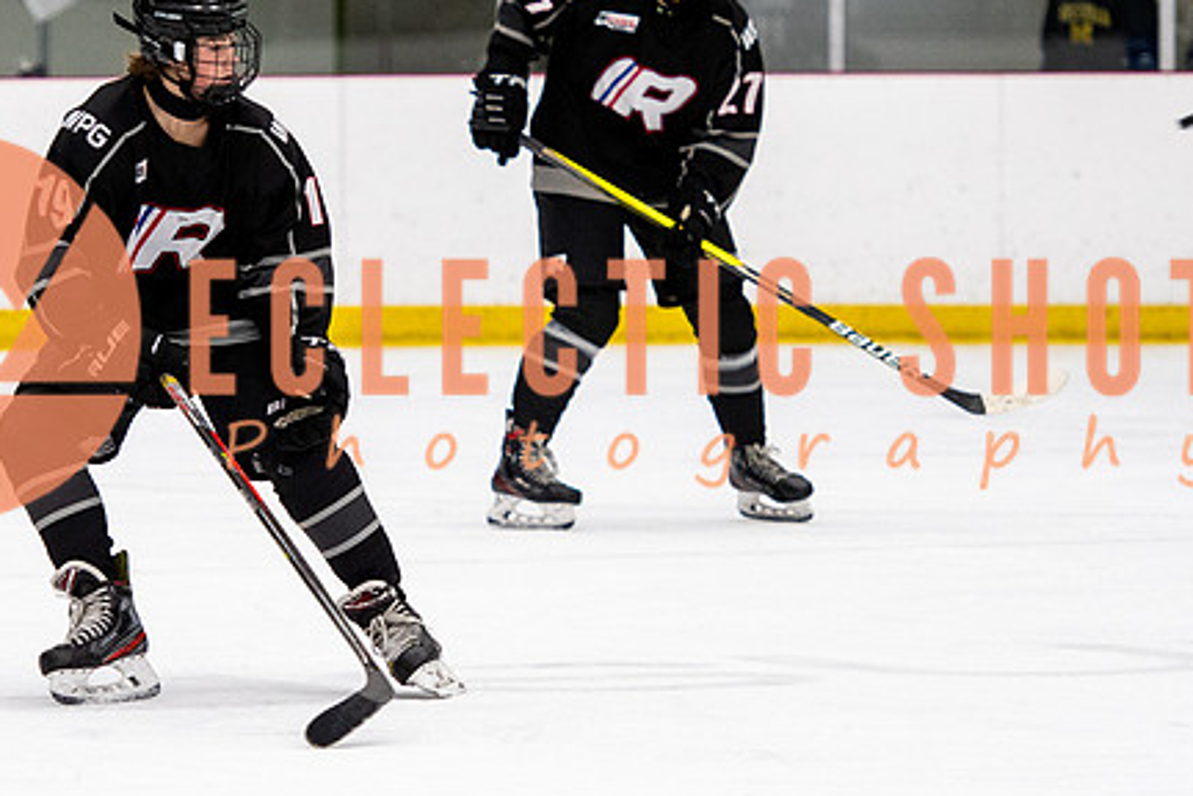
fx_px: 11896
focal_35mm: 359
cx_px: 278
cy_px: 238
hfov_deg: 5.7
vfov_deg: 3.8
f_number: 2.8
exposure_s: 1/640
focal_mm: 135
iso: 1600
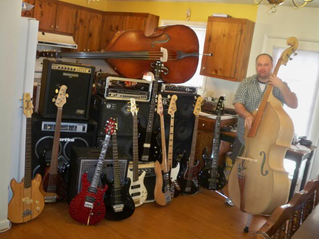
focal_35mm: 35
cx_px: 160
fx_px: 323
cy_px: 120
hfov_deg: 52.6
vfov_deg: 40.7
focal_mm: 6.3
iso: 200
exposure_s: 1/30
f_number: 3.1
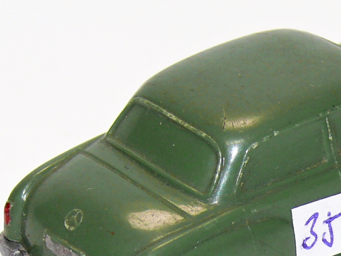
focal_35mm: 353
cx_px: 276
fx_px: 3477
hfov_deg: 5.6
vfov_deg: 4.2
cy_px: 164
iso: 100
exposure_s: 1/30
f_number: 4
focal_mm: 18.6
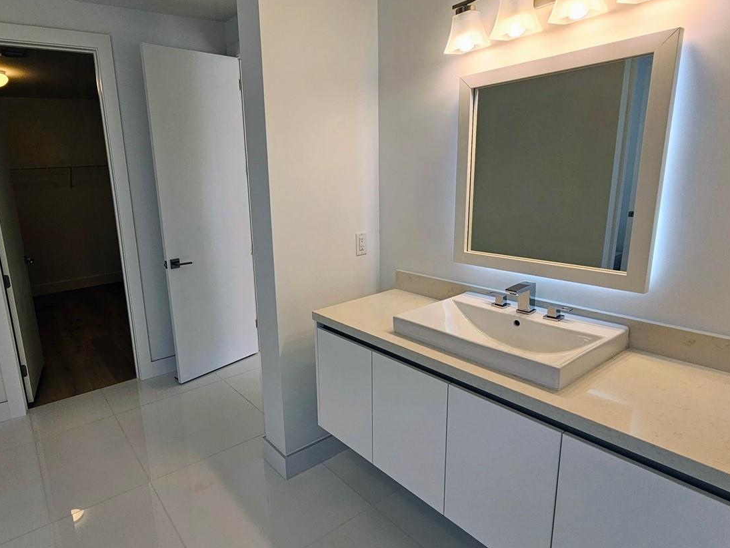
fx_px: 401
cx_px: 285
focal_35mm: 19
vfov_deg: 68.7
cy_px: 266
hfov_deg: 83.4
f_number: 2.2
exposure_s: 1/120
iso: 64
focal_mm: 2.2
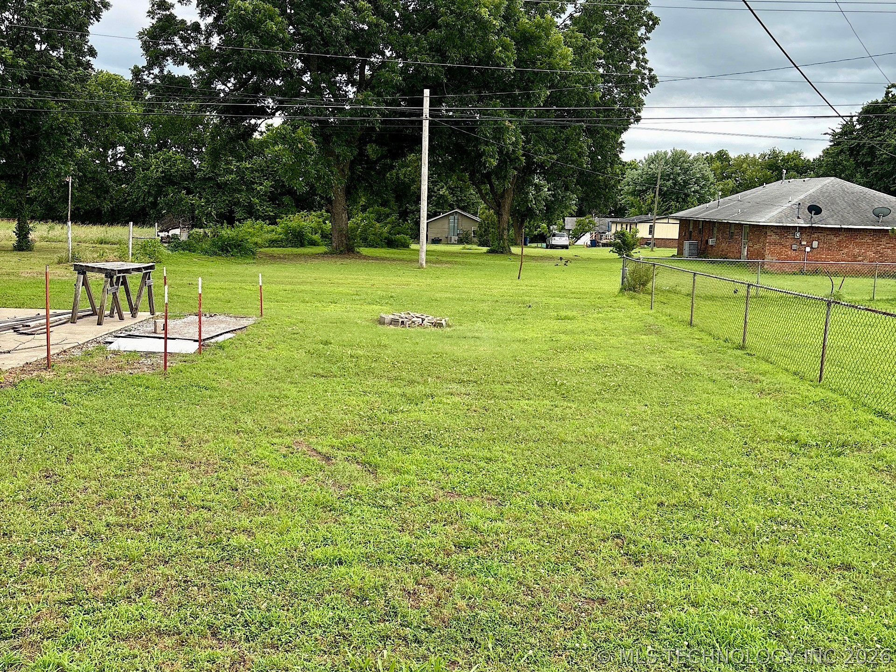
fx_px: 673
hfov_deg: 67.3
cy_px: 336
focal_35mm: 26
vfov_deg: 53.1
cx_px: 448
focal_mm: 5.96
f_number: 1.6
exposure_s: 1/1587
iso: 64
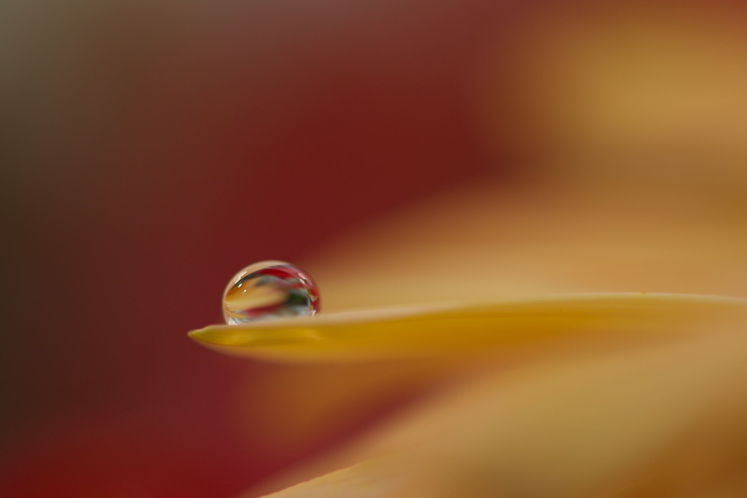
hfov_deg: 13.0
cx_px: 374
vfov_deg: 8.7
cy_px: 249
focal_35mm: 158
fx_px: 3268
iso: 160
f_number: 4.8
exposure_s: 1/6
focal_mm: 105
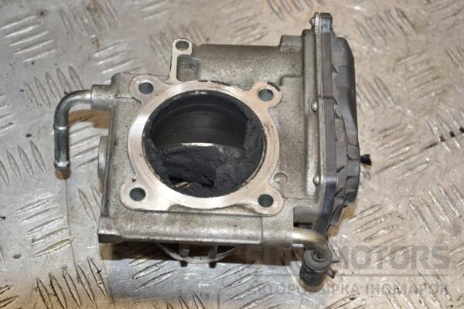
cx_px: 232
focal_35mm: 75
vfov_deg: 18.2
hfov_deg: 27.0
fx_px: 967
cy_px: 154
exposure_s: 1/200
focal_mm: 50
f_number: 5.6
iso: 800
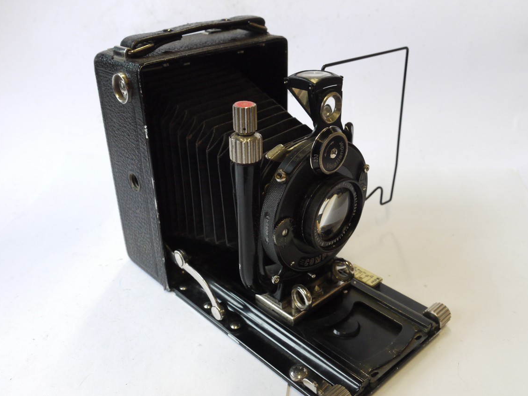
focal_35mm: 36
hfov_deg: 51.3
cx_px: 269
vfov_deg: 39.7
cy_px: 208
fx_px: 549
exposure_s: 1/100
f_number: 7.1
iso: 800
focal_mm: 17
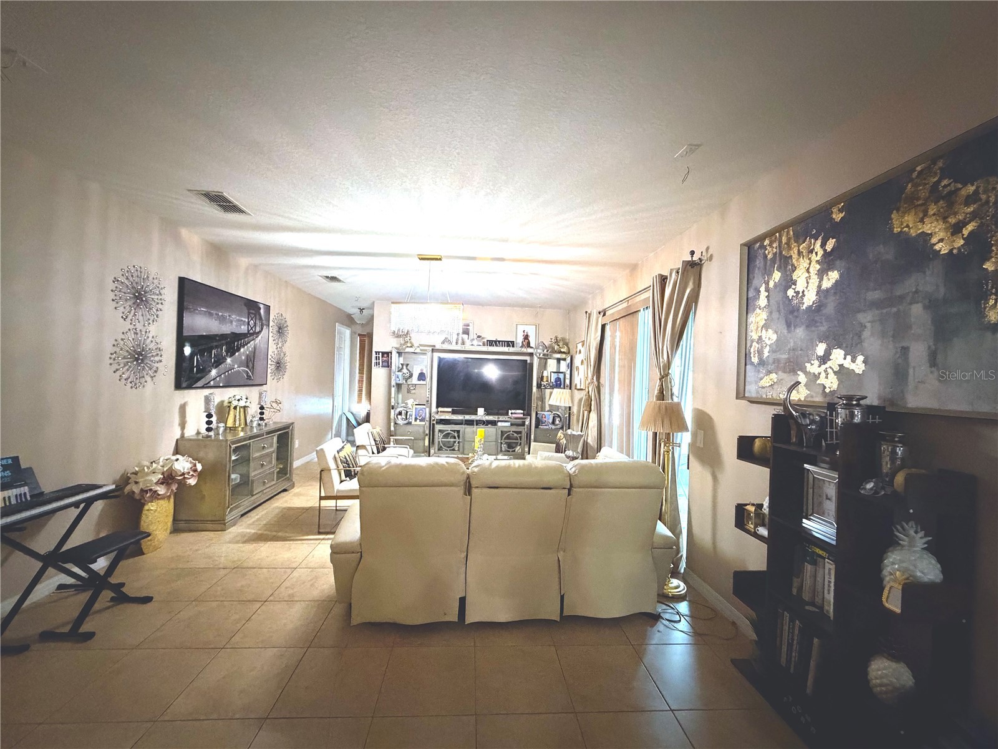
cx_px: 499
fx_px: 404
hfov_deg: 102.1
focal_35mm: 14
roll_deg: -2.0
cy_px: 374
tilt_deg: +0.0
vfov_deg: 85.7
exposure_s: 1/40
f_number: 2.2
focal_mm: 2.22
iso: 1000
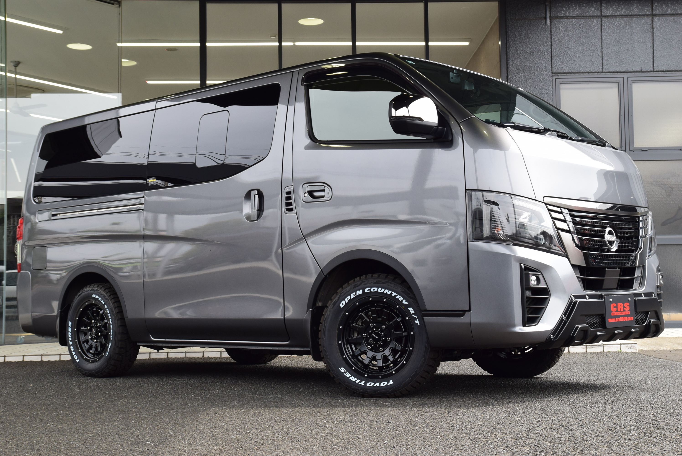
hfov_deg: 38.9
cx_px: 341
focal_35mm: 51
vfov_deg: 26.5
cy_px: 228
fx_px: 967
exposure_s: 1/200
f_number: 10
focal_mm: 34
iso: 400
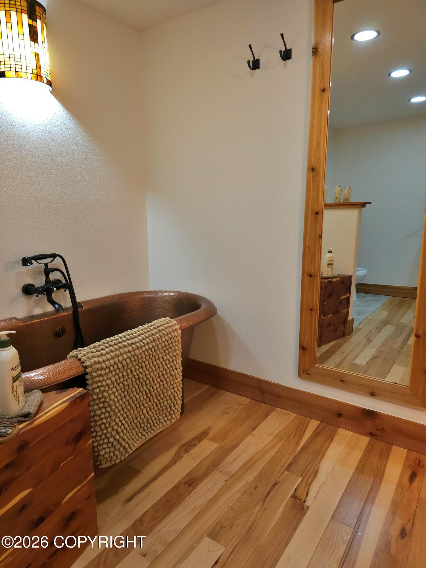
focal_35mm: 23
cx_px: 213
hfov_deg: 58.9
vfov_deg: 73.9
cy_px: 284
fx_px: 377
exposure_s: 1/60
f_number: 1.7
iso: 320
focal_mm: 6.3
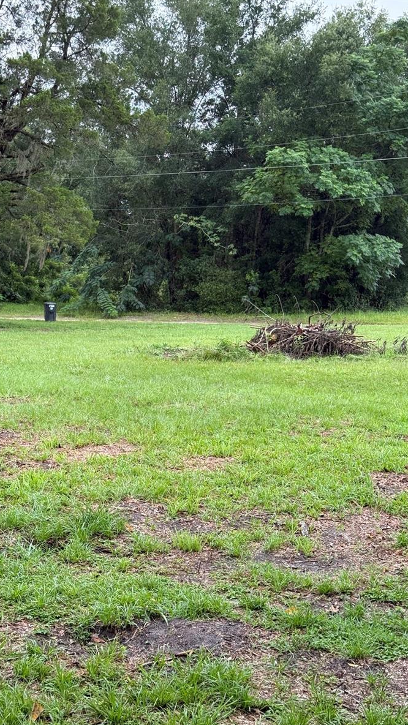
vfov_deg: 39.2
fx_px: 1019
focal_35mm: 53
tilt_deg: -3.0
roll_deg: -1.9
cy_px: 365
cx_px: 159
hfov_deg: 22.6
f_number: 1.78
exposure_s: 1/733
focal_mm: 6.76
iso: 80
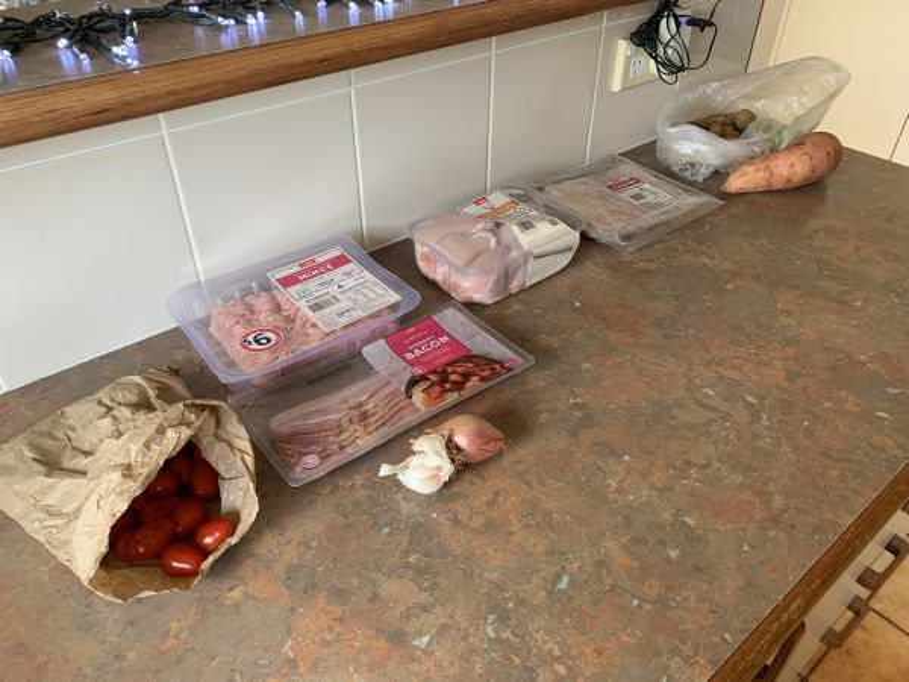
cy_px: 341
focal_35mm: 26
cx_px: 454
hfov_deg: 67.3
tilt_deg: -36.3
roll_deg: -0.2
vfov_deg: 53.1
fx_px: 683
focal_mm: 4.25
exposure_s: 1/61
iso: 100
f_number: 1.8
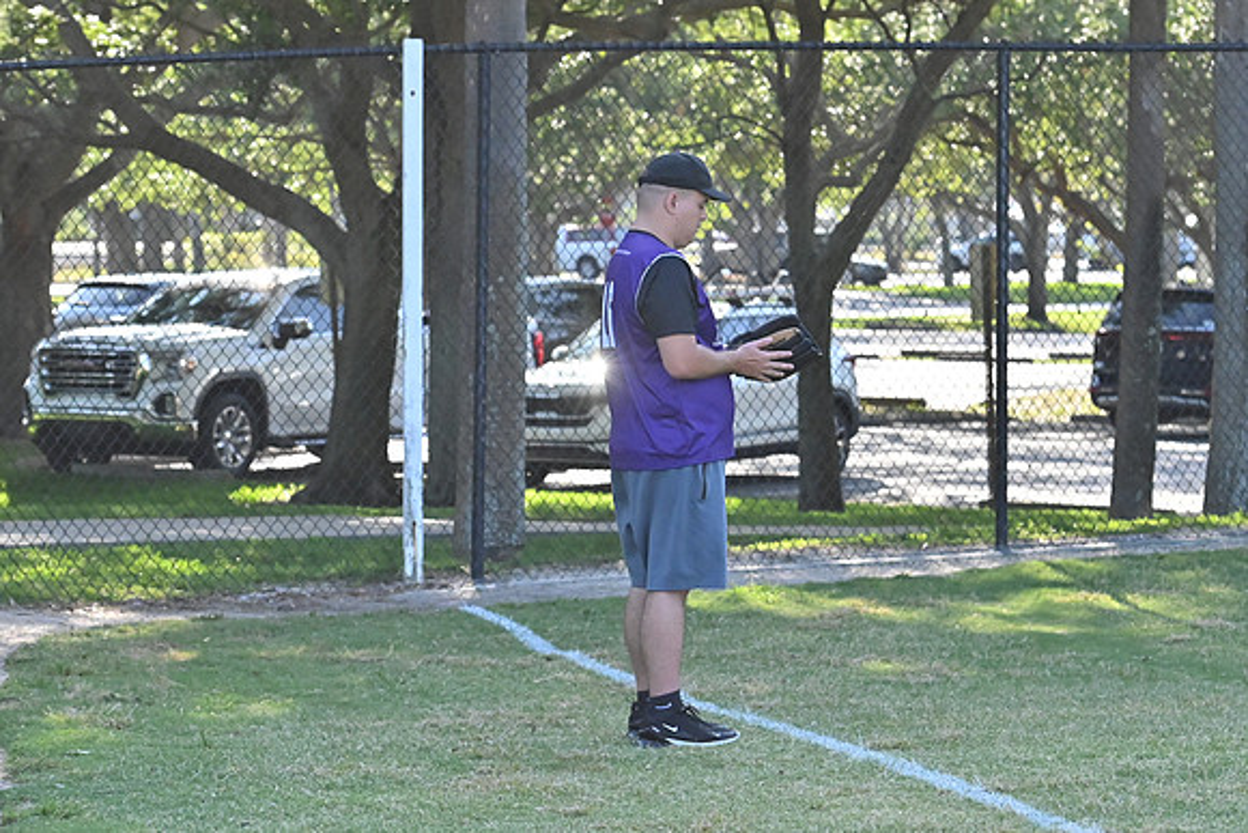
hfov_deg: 13.4
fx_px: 5305
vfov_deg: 9.0
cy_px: 416
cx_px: 624
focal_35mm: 153
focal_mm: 102
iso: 4000
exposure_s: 1/8000
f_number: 6.3
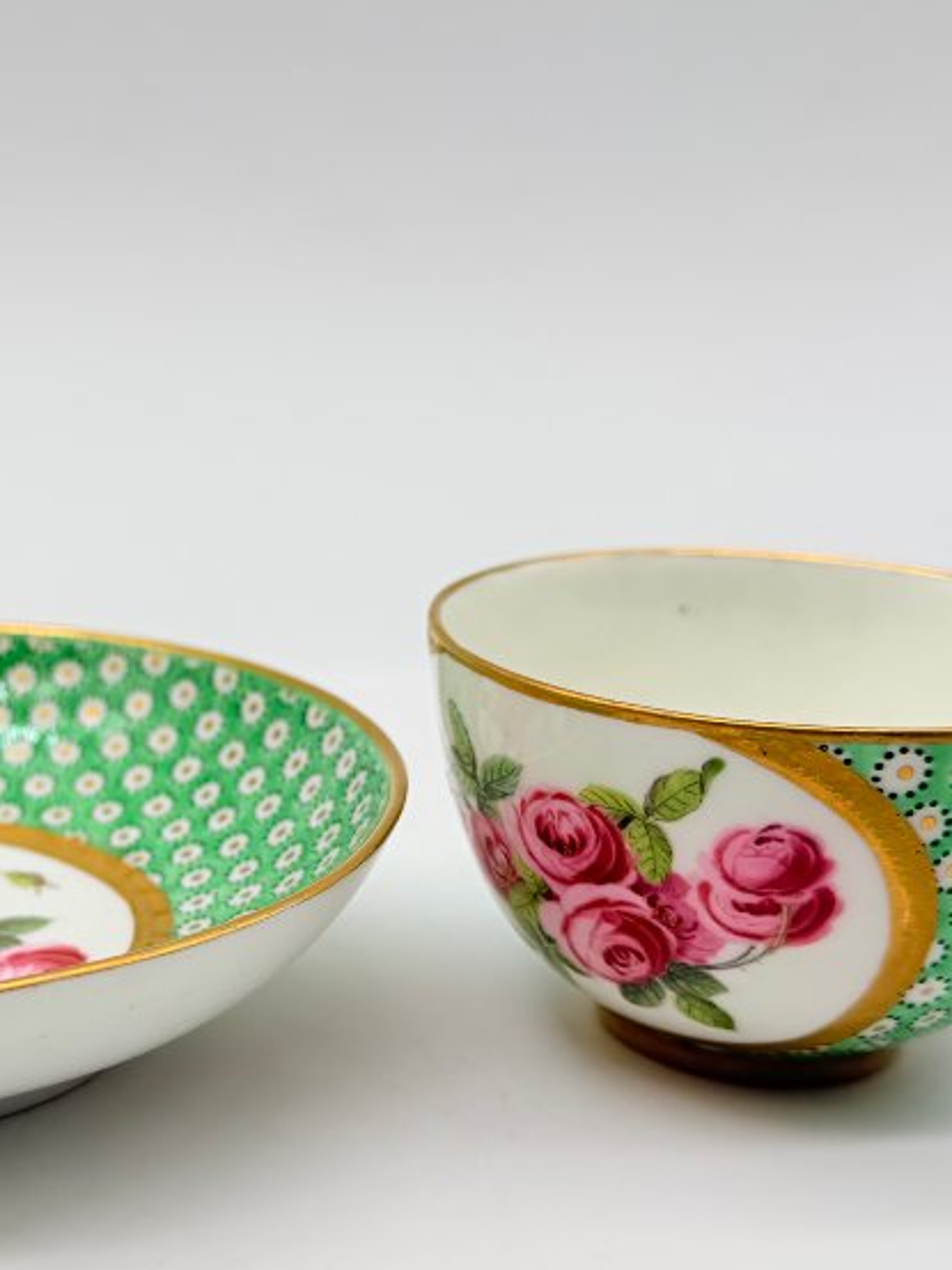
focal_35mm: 52
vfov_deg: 36.7
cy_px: 763
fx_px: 1908
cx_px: 186
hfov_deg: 27.4
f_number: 1.78
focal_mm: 6.76
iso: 80
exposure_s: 1/1437
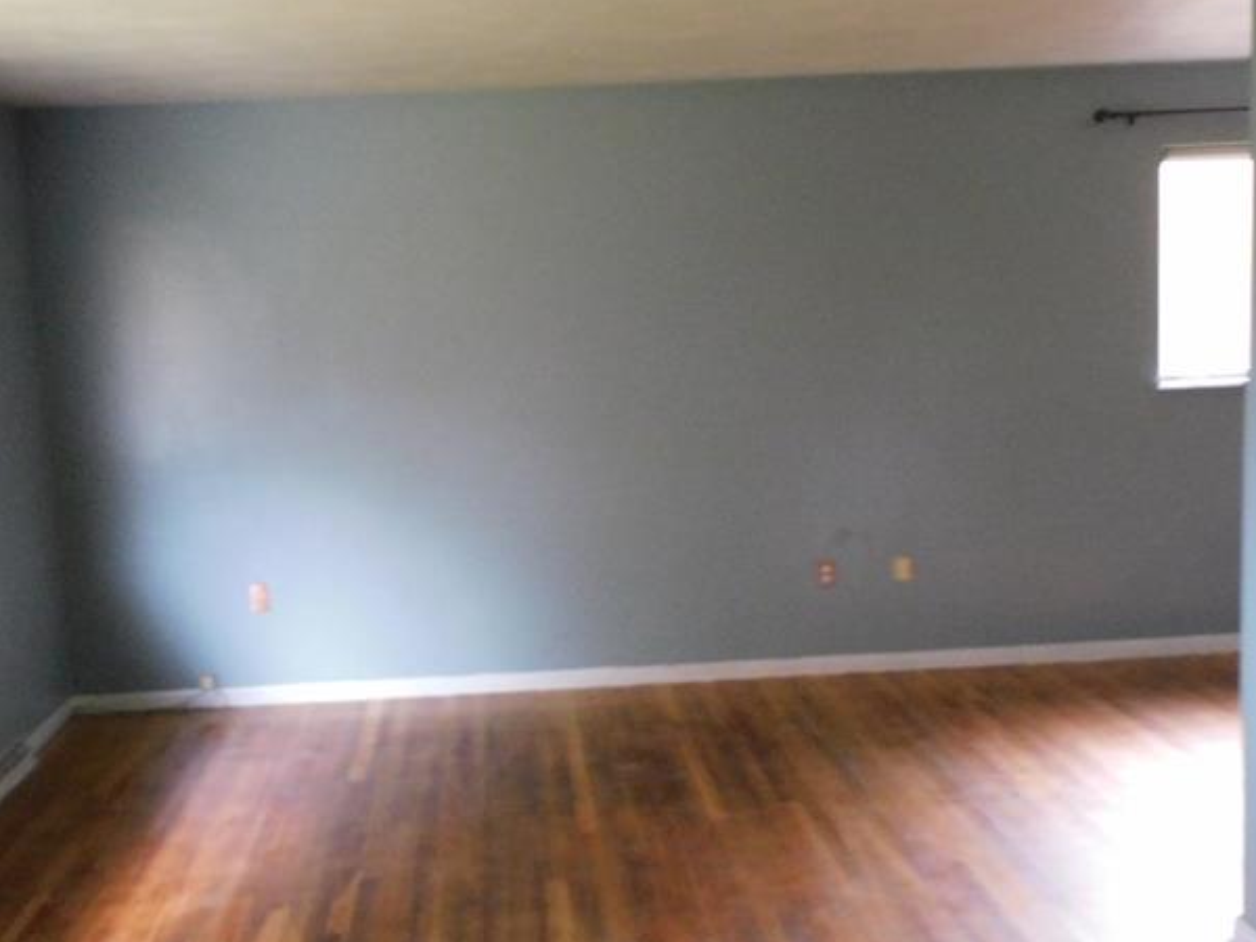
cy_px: 473
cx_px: 534
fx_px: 1451
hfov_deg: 46.6
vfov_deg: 36.0
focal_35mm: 40
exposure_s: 1/2
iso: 800
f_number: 3.5
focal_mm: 5.4
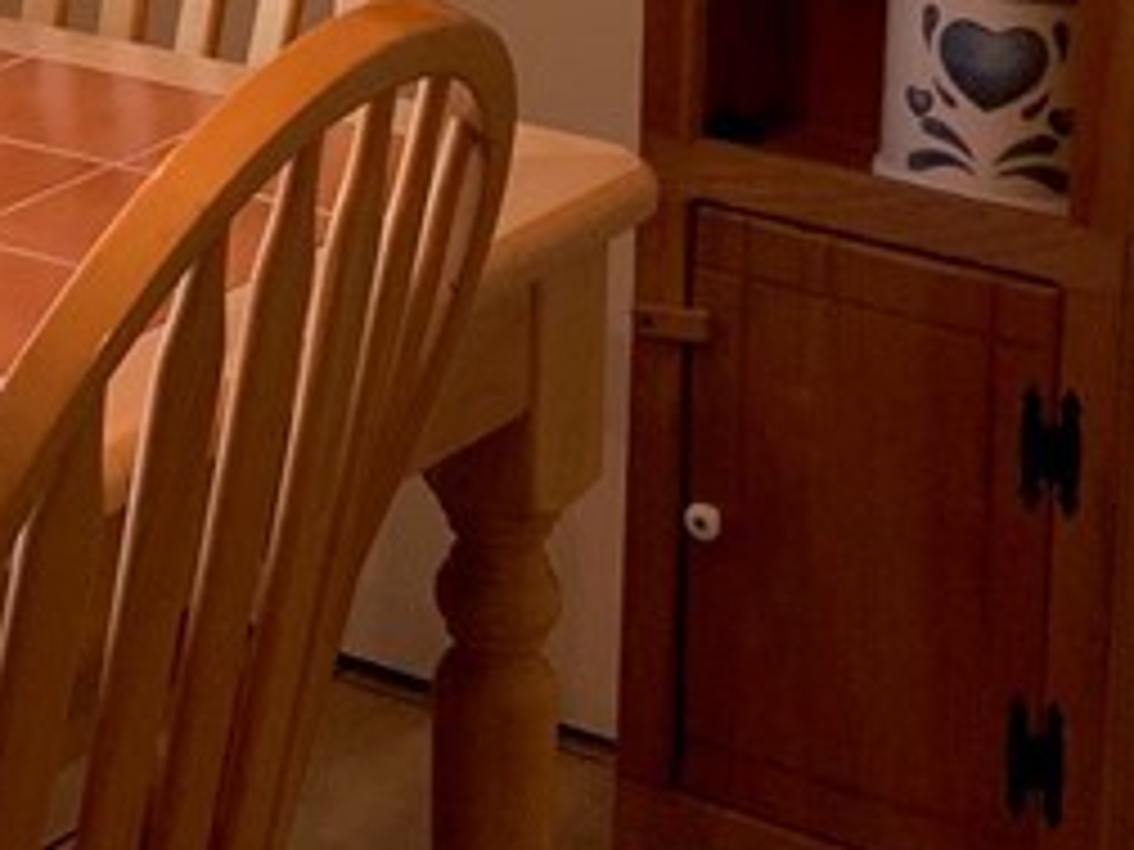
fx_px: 3866
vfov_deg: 11.7
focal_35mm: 118
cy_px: -612
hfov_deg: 16.1
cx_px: -171
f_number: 1.8
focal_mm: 3
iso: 64
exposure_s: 1/120
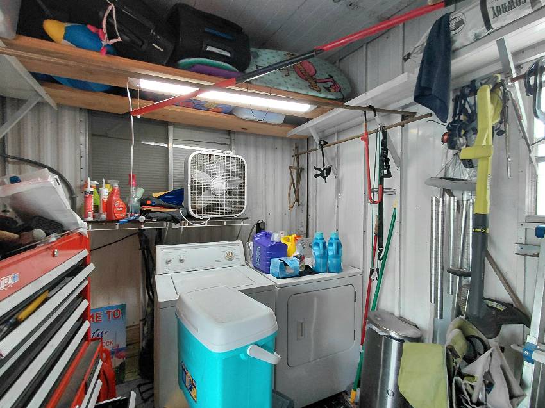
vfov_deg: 78.1
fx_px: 252
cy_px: 204
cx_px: 272
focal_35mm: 16
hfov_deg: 94.5
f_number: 2.2
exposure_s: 1/60.2
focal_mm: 1.64
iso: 80
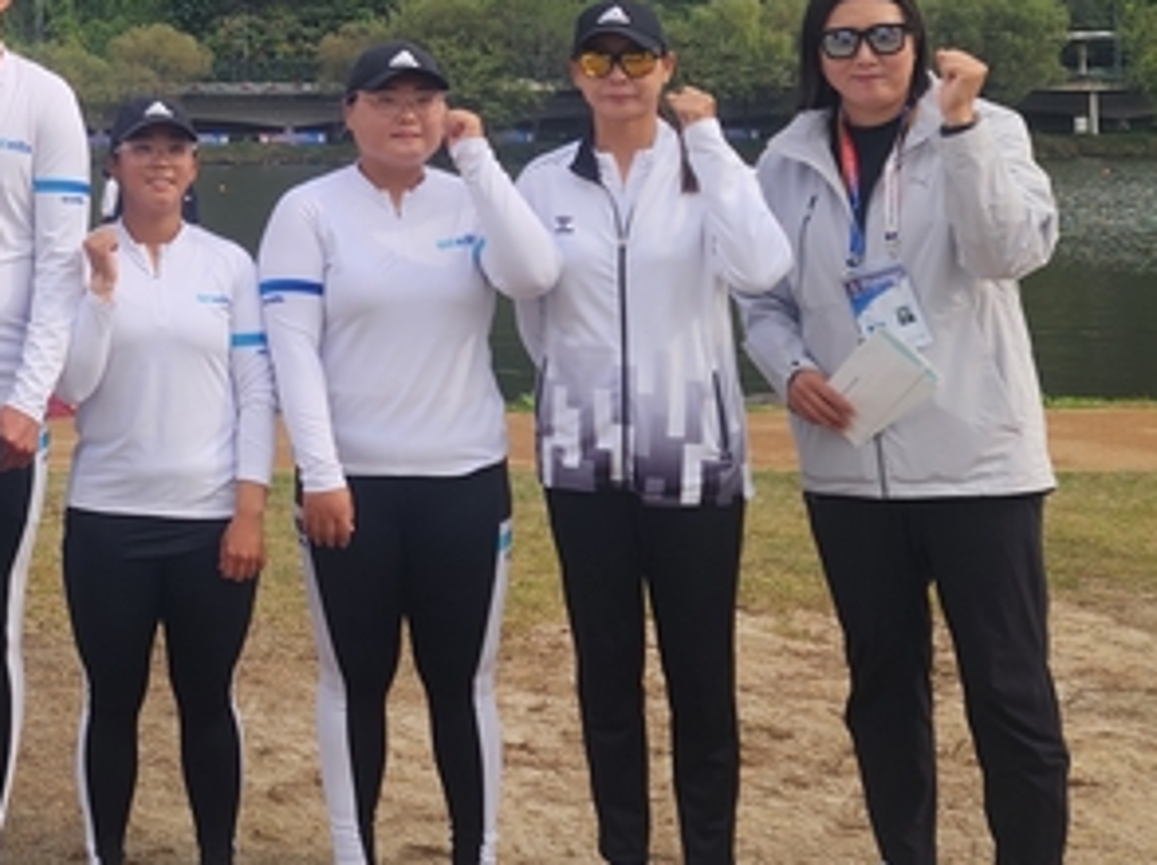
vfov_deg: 23.0
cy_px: 79
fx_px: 2071
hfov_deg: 28.8
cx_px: -63
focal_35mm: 62
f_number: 1.8
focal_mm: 6.4
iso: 12
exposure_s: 1/650
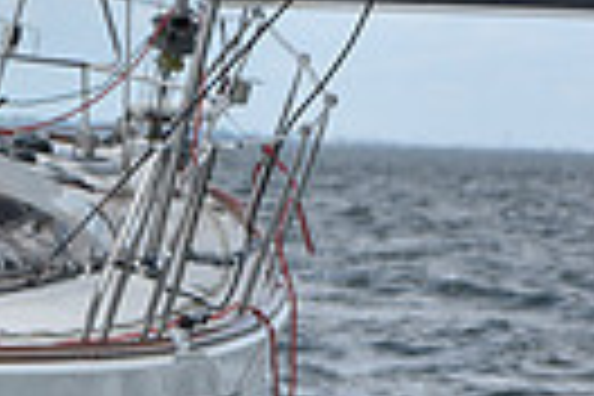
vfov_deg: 2.0
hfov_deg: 3.0
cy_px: 101
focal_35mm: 679
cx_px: -608
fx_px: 11203
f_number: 8
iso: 320
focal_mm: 155
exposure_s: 1/1250
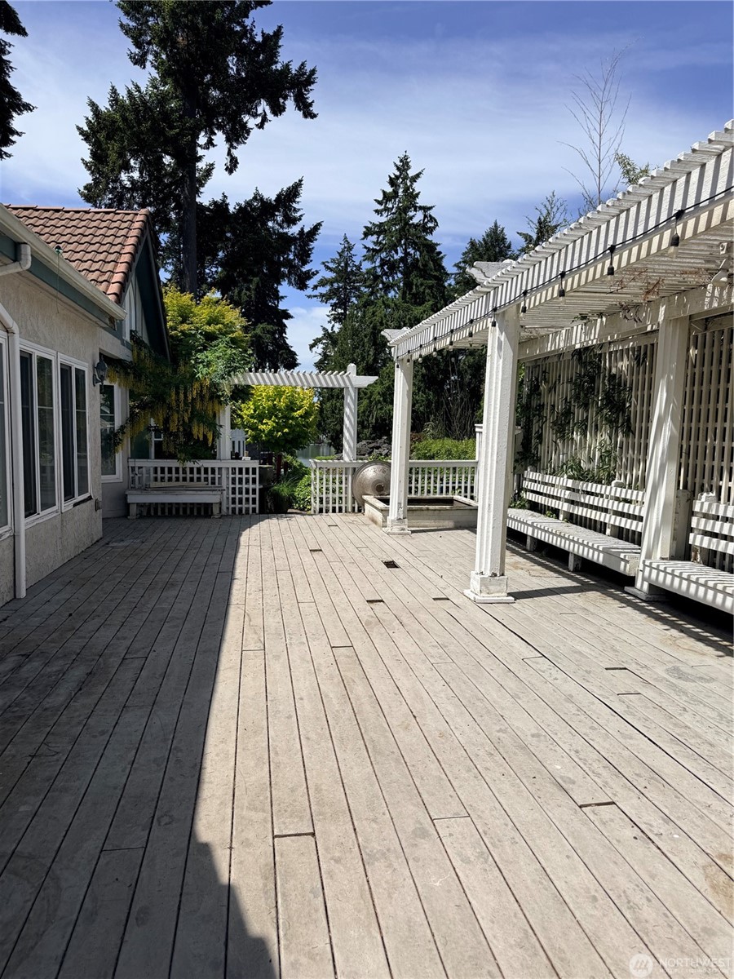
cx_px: 367
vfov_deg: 71.6
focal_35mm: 24
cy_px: 490
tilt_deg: -4.5
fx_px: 679
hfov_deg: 56.8
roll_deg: -1.5
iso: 80
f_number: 1.78
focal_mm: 6.76
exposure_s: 1/6711
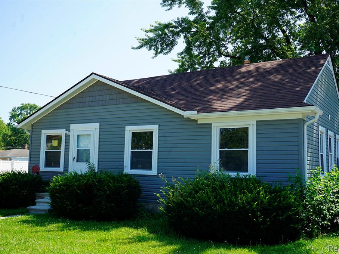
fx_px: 372
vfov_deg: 37.7
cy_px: 127
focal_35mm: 38
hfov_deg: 49.0
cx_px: 175
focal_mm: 35
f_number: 9
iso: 100
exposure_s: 1/100
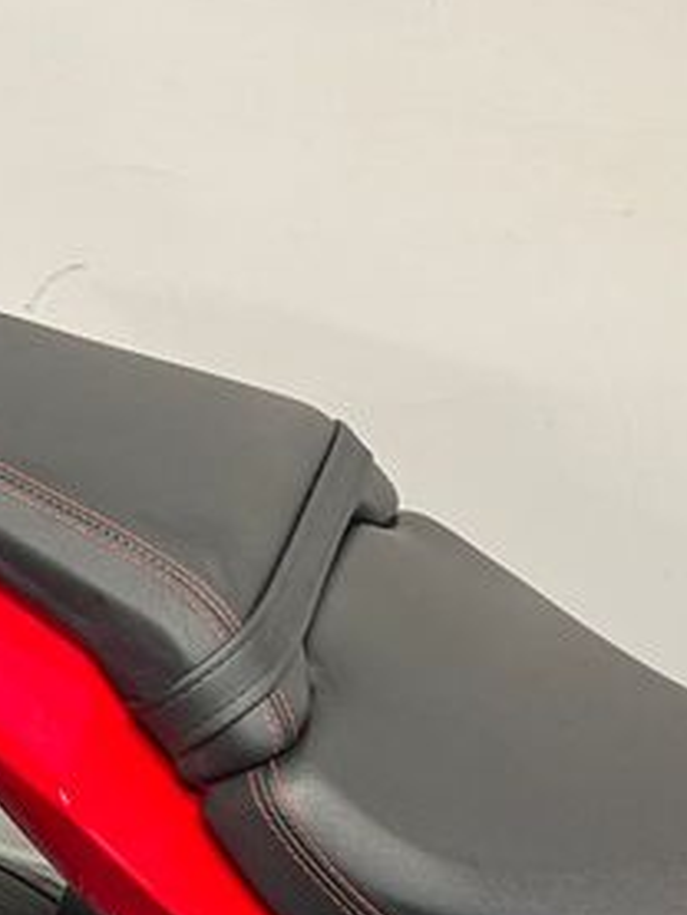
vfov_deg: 31.9
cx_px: 83
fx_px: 1586
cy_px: 614
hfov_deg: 23.8
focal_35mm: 60
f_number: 1.6
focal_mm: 5.1
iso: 100
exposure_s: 1/50
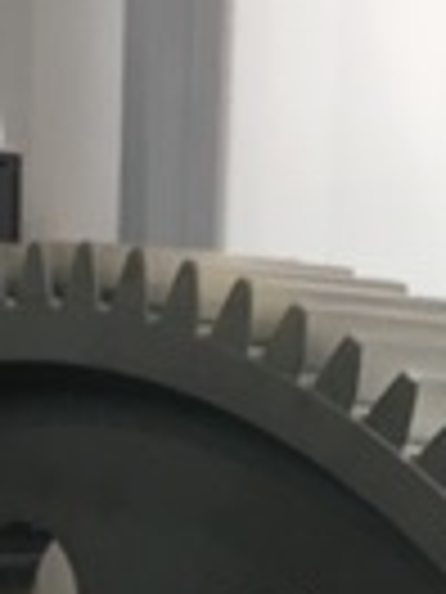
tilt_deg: -15.4
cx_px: 32
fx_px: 2422
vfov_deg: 12.7
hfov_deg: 10.5
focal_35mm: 141
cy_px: 1076
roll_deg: -0.8
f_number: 2.2
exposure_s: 1/33
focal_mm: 4.15
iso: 100
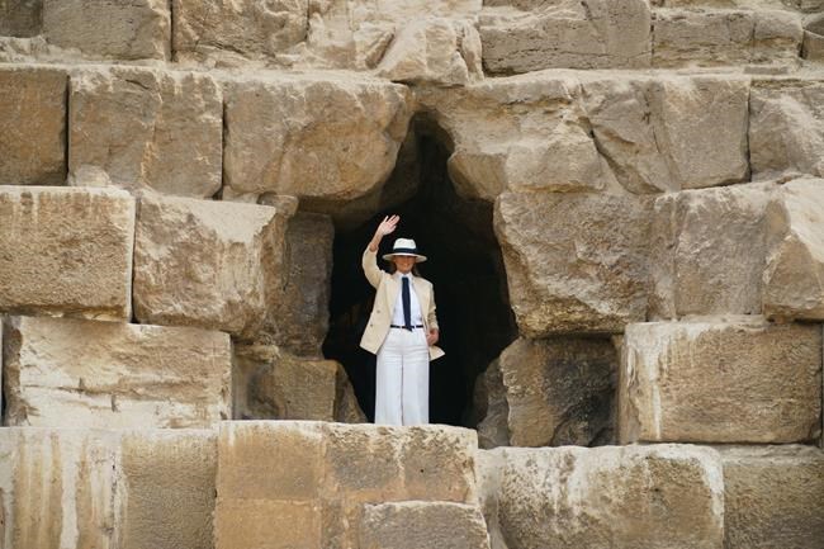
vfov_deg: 4.2
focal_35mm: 324
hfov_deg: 6.4
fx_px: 7414
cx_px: 412
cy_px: 274
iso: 3200
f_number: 5.6
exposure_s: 1/4000
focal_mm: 324
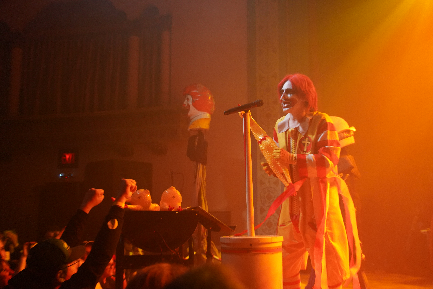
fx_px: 541
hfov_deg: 43.6
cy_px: 144
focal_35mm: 45
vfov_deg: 29.9
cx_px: 216
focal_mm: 45
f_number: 4
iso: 6400
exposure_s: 1/160
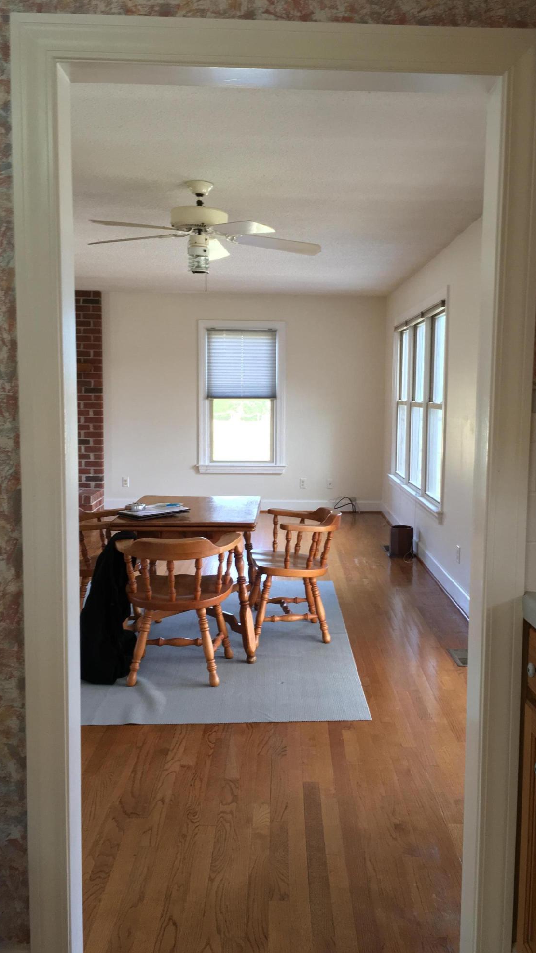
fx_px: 809
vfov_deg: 61.0
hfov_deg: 36.6
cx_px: 310
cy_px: 475
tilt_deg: -8.5
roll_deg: +1.5
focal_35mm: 32
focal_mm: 4.15
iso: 64
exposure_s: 1/30
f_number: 2.2
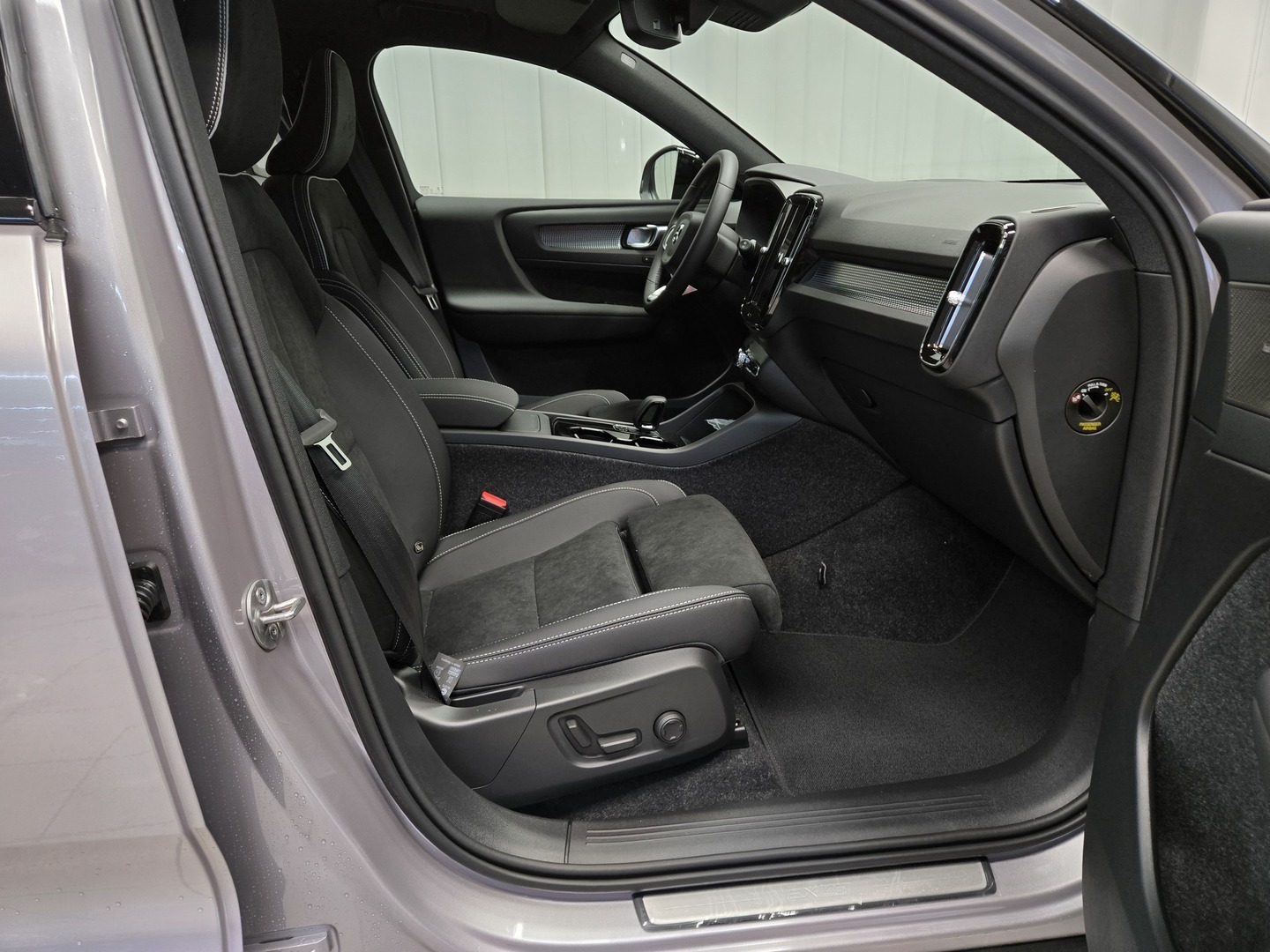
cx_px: 635
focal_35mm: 23
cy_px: 476
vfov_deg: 58.9
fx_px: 844
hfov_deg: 73.9
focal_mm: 5.4
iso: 160
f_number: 1.8
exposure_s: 1/51
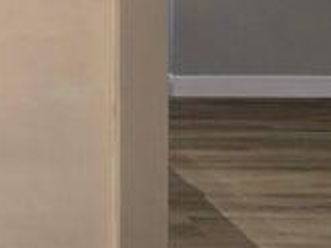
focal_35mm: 89
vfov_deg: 16.1
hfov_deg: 20.7
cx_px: -58
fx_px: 852
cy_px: -34
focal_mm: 5.4
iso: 500
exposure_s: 1/120
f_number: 1.8
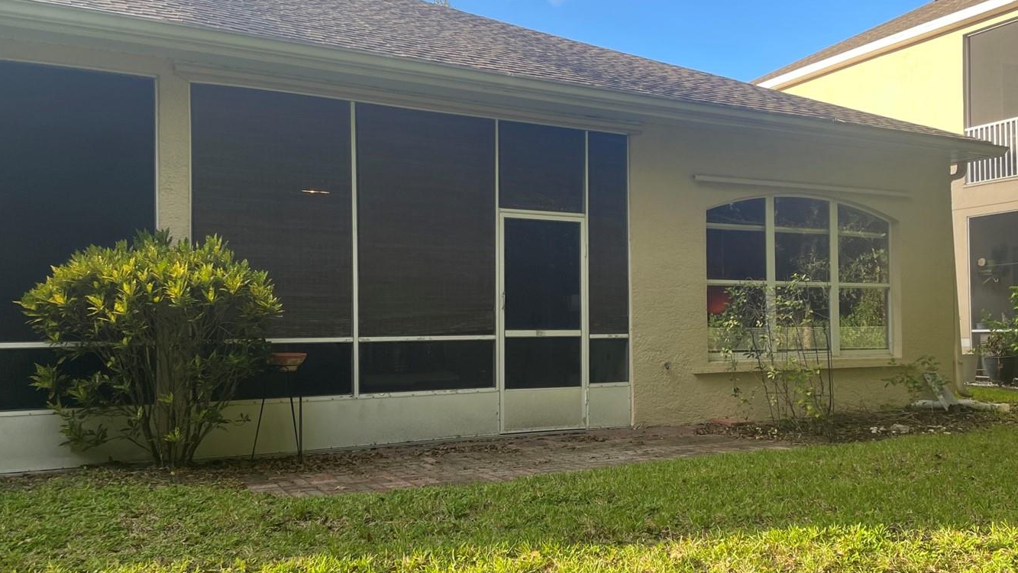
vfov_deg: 34.6
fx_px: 918
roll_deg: +1.5
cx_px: 554
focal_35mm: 34
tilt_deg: +2.1
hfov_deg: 57.9
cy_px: 326
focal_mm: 4.2
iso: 32
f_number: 1.6
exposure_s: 1/388
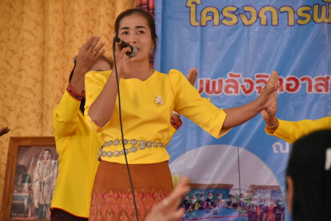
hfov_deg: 9.8
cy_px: 110
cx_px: 166
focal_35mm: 210
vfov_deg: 6.5
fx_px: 1931
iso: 4000
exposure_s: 1/320
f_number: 5.6
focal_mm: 140
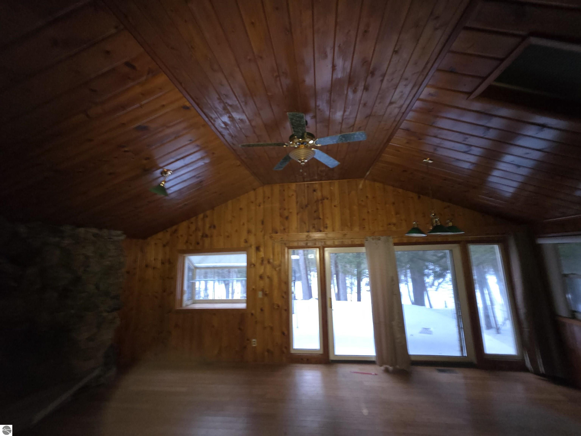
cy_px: 218
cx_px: 290
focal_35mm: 13
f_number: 1.9
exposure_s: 1/9.99
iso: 500
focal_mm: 2.2
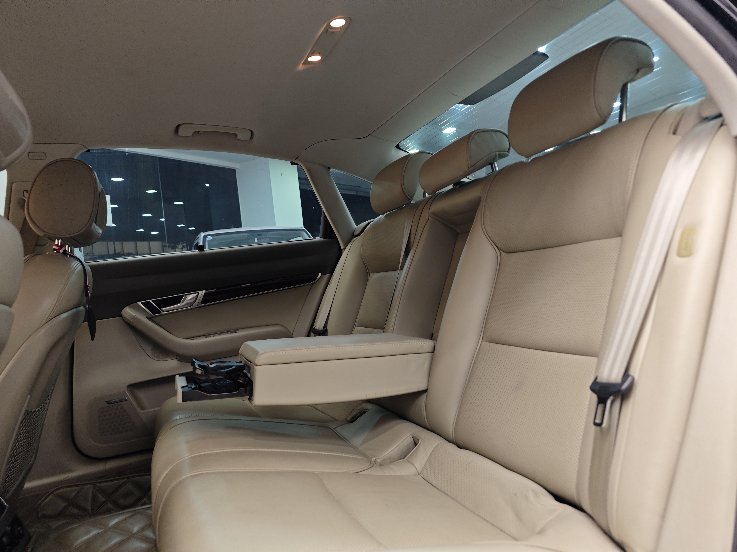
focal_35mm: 23
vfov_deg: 58.9
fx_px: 490
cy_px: 276
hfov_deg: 73.9
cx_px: 368
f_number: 1.9
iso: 320
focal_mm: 8.7
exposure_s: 1/31.9
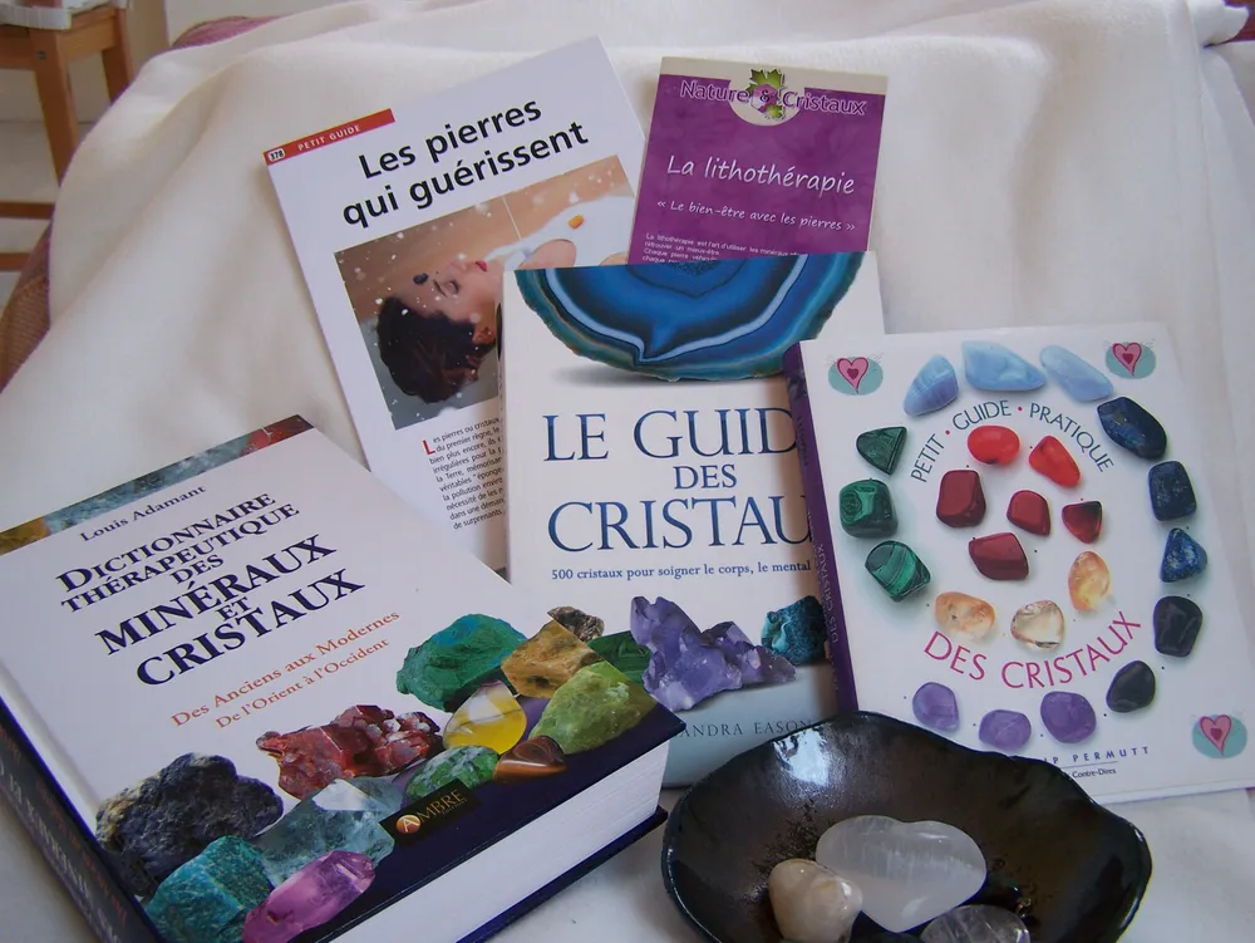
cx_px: 628
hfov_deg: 49.0
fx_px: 1378
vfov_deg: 37.8
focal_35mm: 38
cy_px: 472
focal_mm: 6.3
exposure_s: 1/30
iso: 100
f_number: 2.8
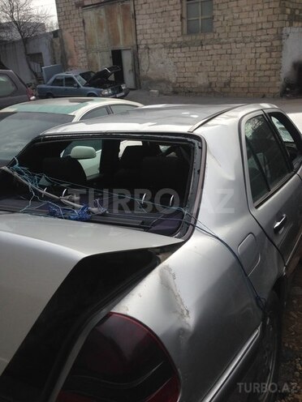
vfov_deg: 55.4
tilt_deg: -23.1
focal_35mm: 33
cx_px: 151
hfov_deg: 42.9
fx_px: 384
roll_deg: +3.9
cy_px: 201
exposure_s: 1/1355
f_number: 2.4
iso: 50
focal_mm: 4.12
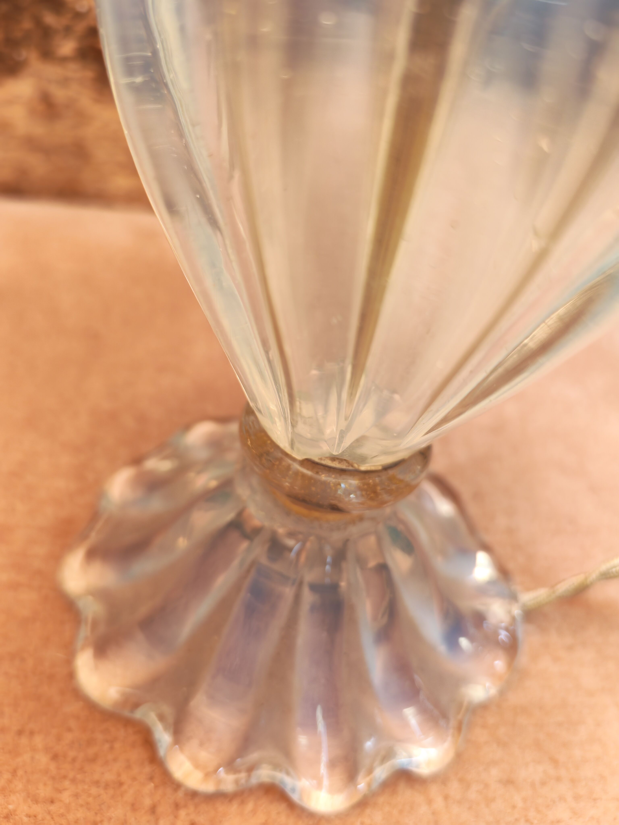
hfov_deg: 51.4
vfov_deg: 65.3
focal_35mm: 27
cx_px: 310
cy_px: 412
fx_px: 644
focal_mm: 6.12
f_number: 1.9
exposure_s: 1/100
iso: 1000
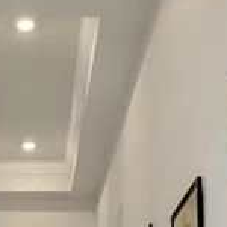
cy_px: 448
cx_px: 32
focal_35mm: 87
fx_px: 645
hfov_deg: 19.6
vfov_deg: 15.9
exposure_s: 1/200
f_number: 7.1
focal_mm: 16
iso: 1600
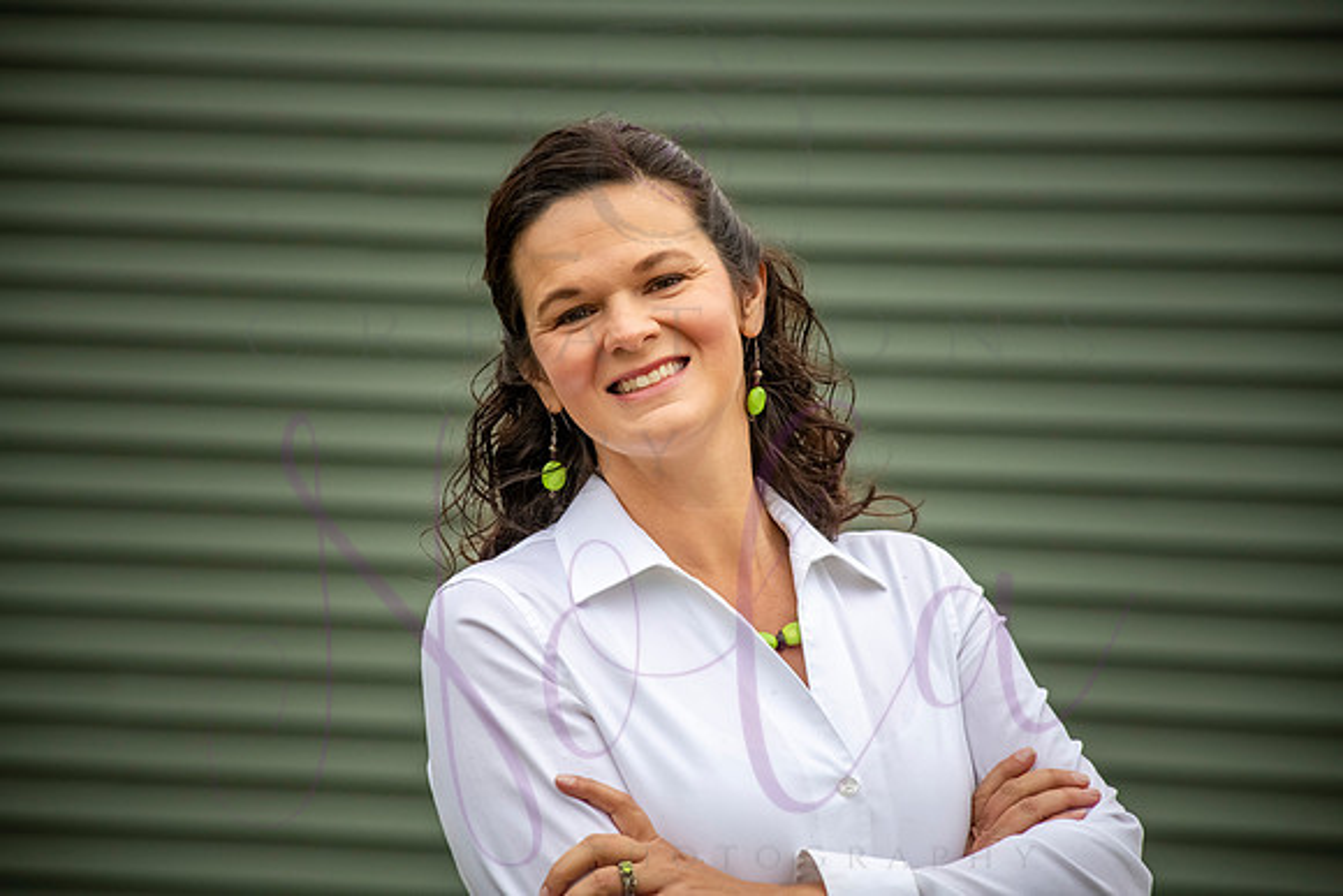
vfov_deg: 8.1
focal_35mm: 170
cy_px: 448
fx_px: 6343
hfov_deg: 12.1
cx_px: 672
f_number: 8
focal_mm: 170
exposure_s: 1/500
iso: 1000
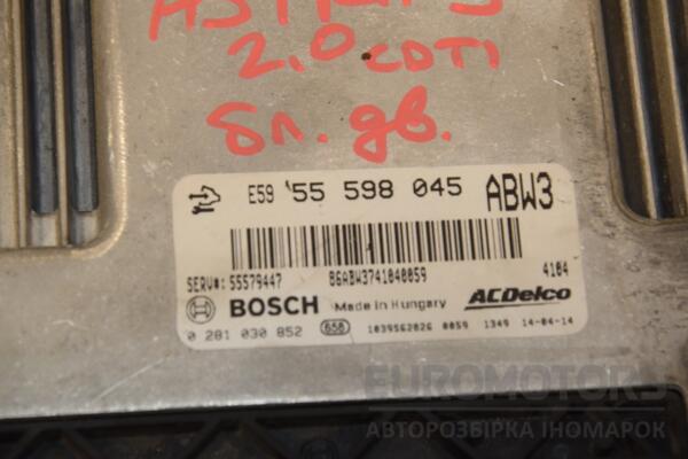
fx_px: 2809
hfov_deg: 14.0
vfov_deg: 9.3
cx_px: 344
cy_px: 230
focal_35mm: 147
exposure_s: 1/200
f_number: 9
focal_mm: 98
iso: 800
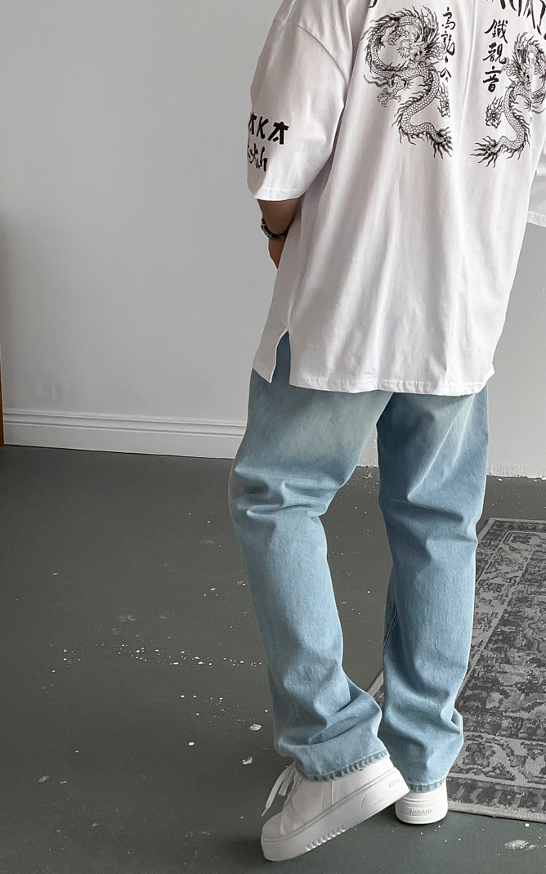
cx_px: 445
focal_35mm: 46
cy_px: 266
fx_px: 1095
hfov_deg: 27.4
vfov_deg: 42.7
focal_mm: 3
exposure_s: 1/120
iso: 64
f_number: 1.8
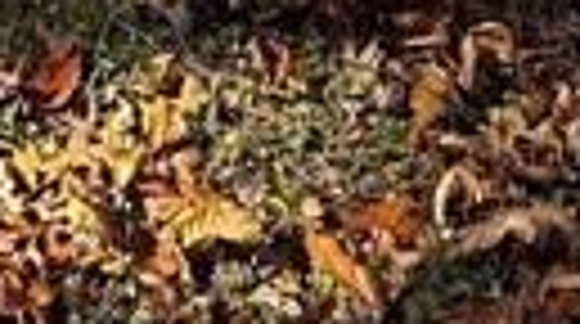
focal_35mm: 208
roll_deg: +2.6
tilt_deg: -0.9
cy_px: -986
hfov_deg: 10.4
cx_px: 252
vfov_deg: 5.1
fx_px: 3193
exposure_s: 1/1272
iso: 80
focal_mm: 6.86
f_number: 1.78
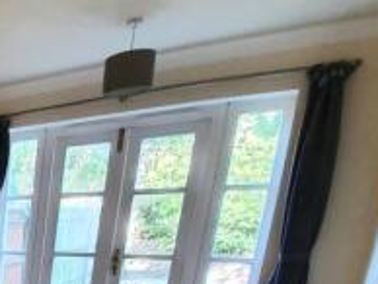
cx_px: -155
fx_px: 426
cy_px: 363
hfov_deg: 31.4
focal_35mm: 39
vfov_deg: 30.0
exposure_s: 1/50
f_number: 2.2
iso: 200
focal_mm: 1.8
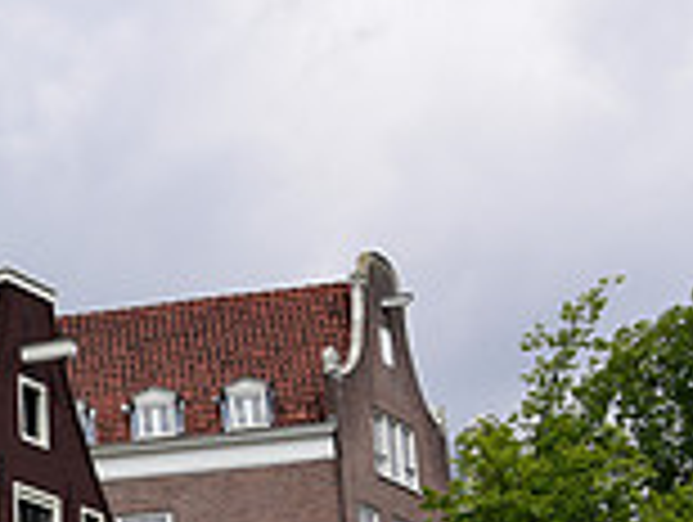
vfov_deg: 11.6
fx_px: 2466
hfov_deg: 14.4
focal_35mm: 123
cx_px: -482
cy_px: 781
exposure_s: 1/400
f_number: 9
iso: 200
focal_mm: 34
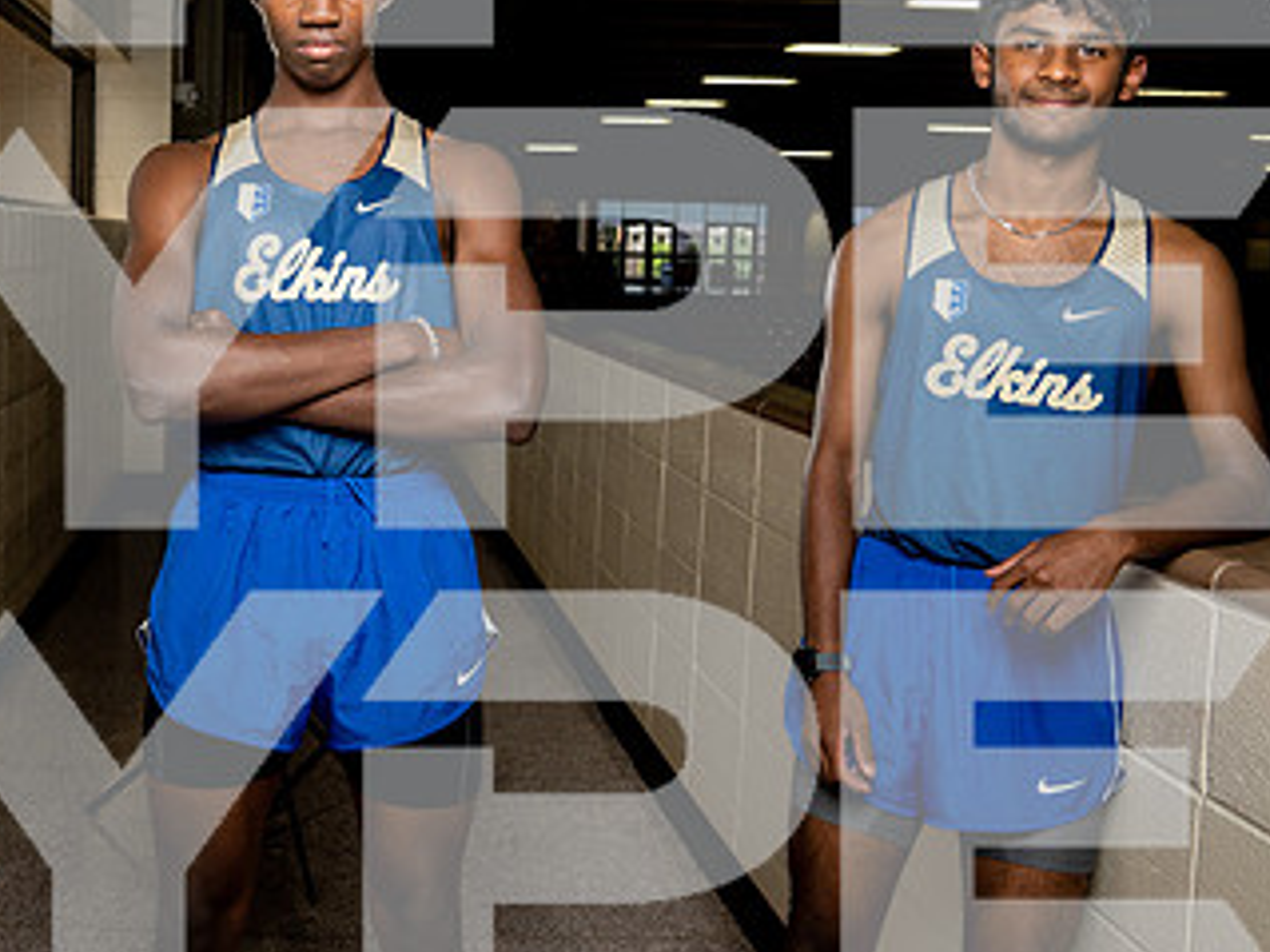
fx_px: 1540
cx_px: 299
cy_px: 321
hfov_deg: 43.2
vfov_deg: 34.0
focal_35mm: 42
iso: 320
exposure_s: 1/250
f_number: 5.6
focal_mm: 24
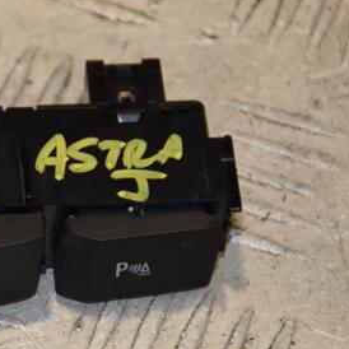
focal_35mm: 293
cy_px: 209
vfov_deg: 6.0
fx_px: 3341
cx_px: 0
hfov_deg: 6.0
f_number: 7.1
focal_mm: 105
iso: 800
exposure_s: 1/200
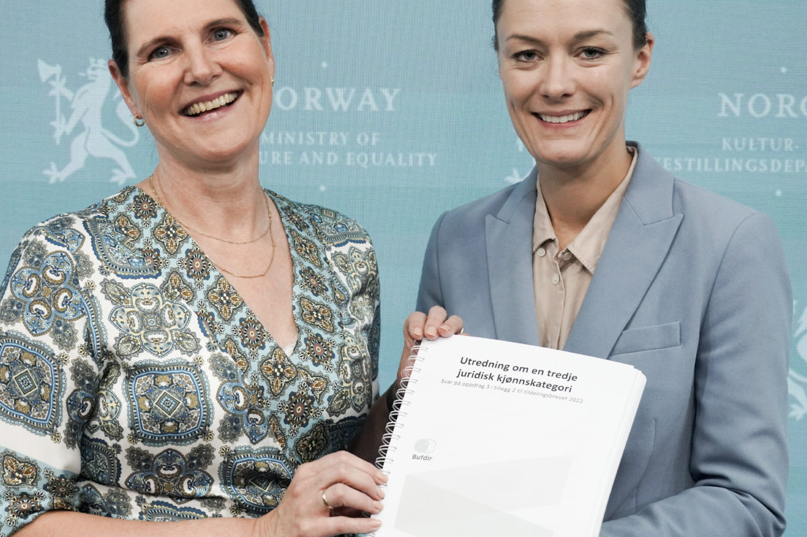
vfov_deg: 17.7
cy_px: 273
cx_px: 359
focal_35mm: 77
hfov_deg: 26.3
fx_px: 1726
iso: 2000
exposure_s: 1/250
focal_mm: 46
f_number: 4.5
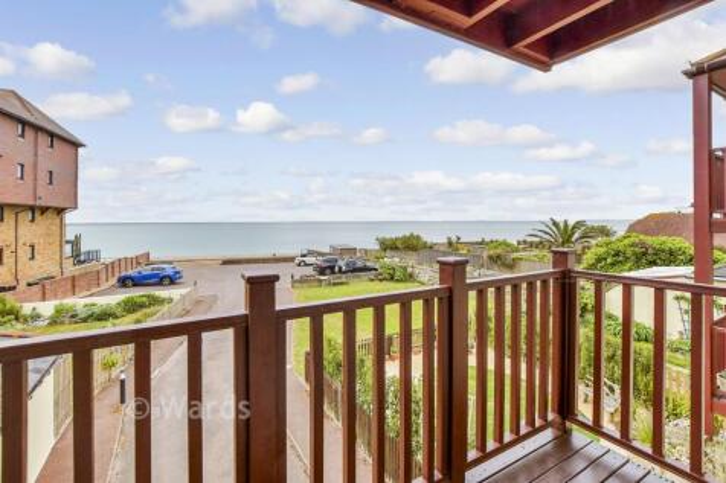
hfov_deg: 100.4
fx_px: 302
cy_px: 242
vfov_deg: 77.3
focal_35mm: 15
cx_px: 363
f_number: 6.3
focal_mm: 10
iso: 160
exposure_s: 1/250
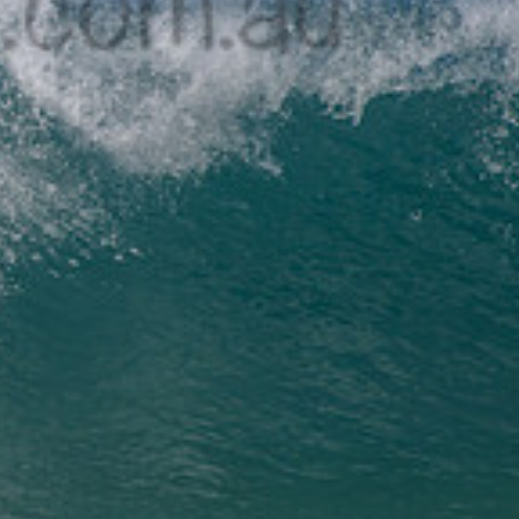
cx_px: -40
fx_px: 29040
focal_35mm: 1712
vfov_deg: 1.0
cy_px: -34
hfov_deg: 1.0
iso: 160
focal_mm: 500
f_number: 5.6
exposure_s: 1/2000
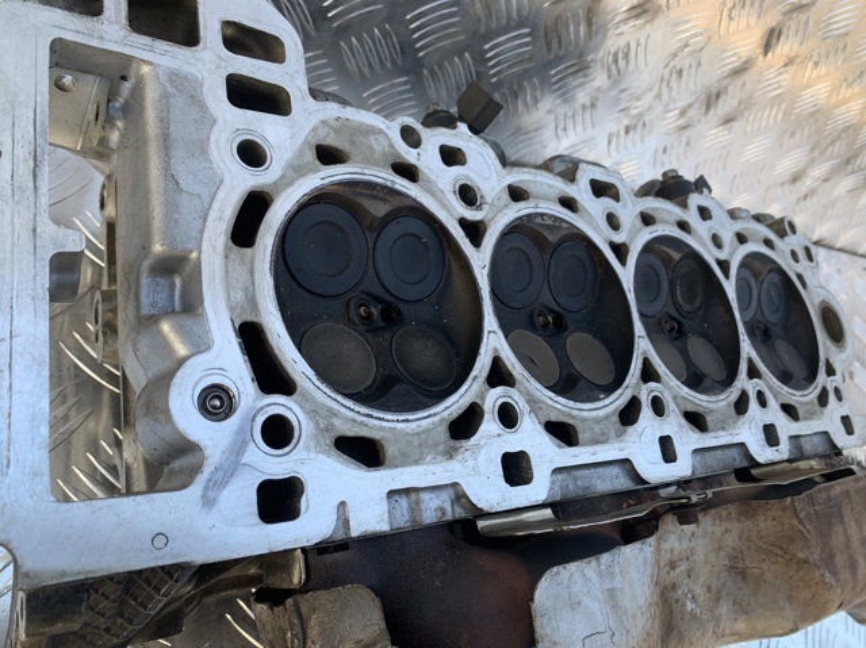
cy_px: 324
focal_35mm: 26
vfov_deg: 53.0
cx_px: 433
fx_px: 650
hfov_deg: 67.3
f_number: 1.8
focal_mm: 4.25
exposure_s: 1/211
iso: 25
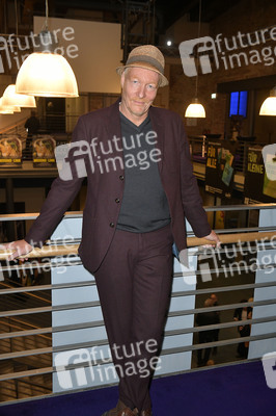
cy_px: 208
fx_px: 438
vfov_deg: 50.7
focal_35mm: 38
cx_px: 138
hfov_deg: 35.0
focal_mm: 38
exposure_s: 1/250
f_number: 5.6
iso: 2500
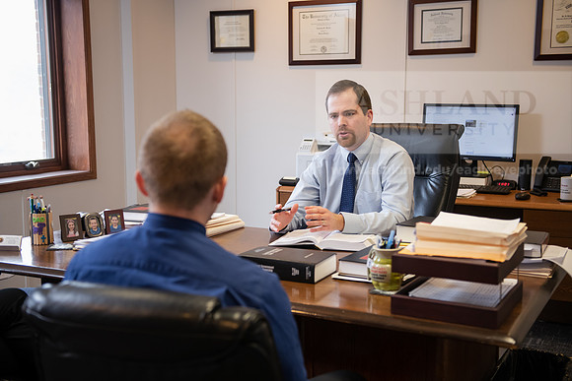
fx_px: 763
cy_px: 190
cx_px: 286
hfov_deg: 41.1
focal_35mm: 48
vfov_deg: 28.1
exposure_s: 1/125
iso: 1000
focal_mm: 48
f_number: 3.2
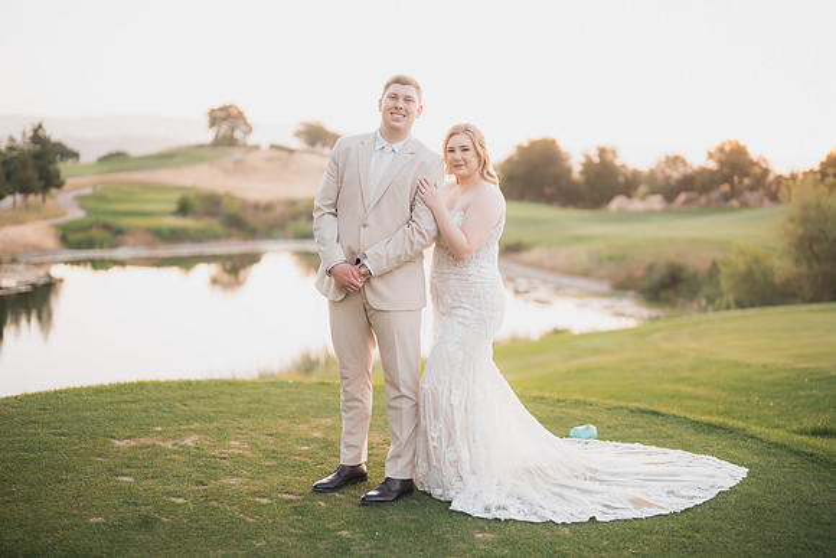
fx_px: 1161
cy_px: 279
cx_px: 418
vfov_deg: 27.0
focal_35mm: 50
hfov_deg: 39.6
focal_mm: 50
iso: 640
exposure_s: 1/640
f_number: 1.2
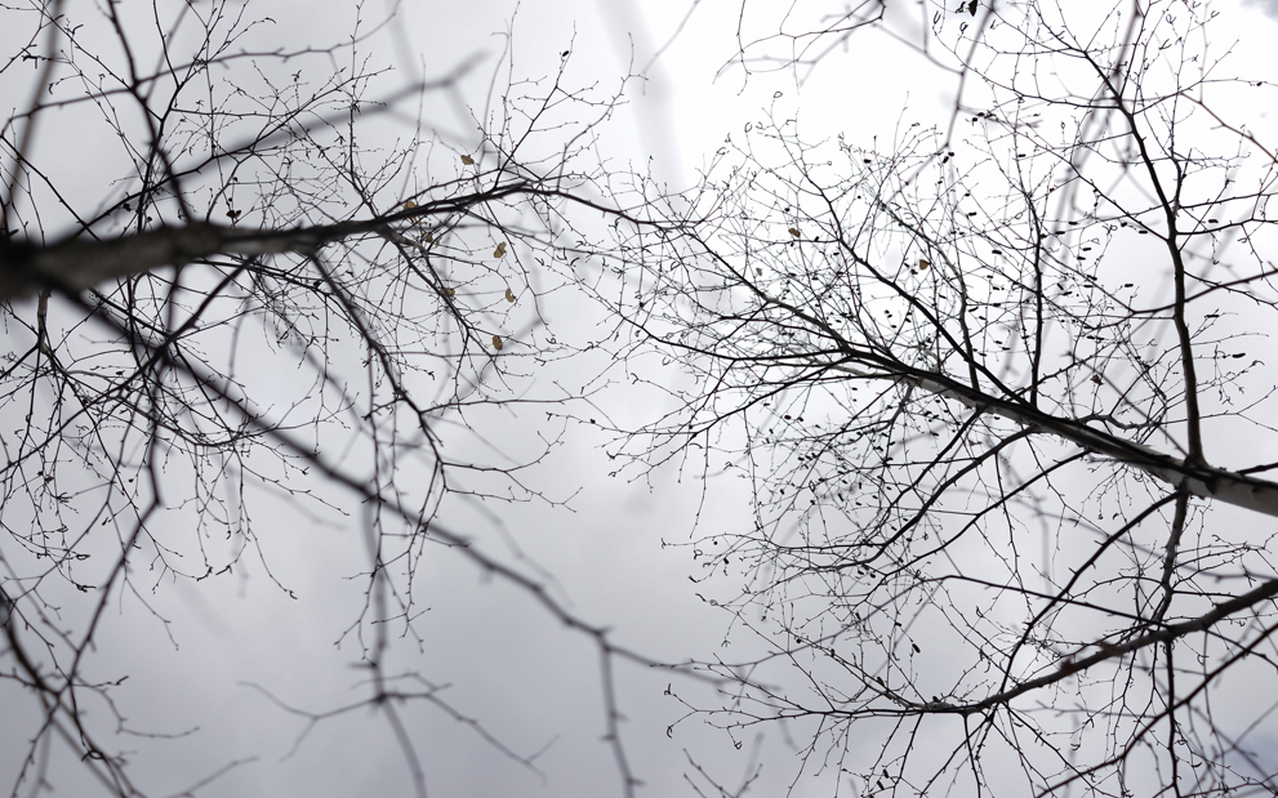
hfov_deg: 54.0
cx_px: 640
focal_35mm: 36
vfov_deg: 35.3
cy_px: 375
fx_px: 1254
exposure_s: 1/2000
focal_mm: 35
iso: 50
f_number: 2
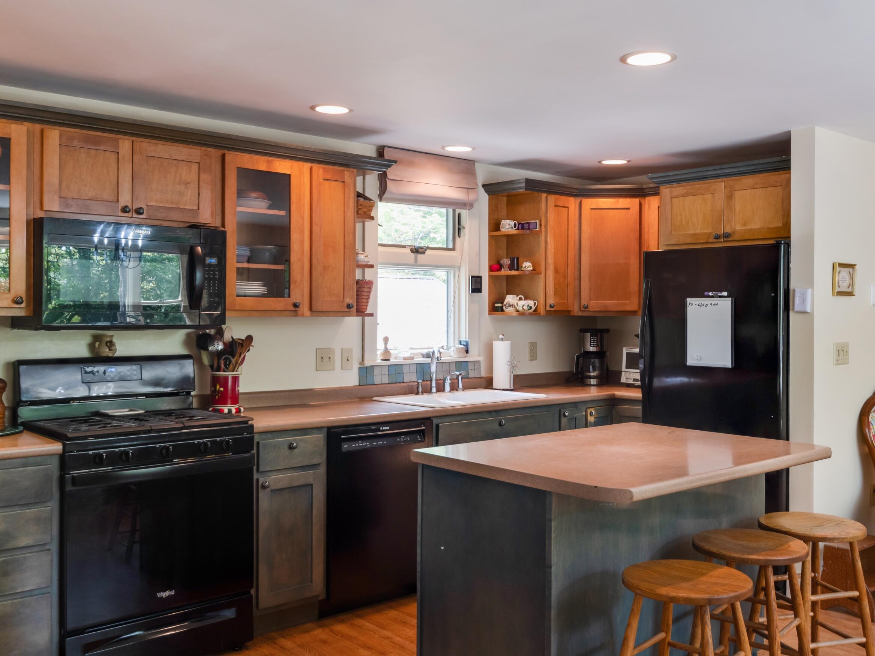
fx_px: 910
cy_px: 328
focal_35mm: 36
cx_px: 438
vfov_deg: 39.7
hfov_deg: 51.4
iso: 400
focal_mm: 18
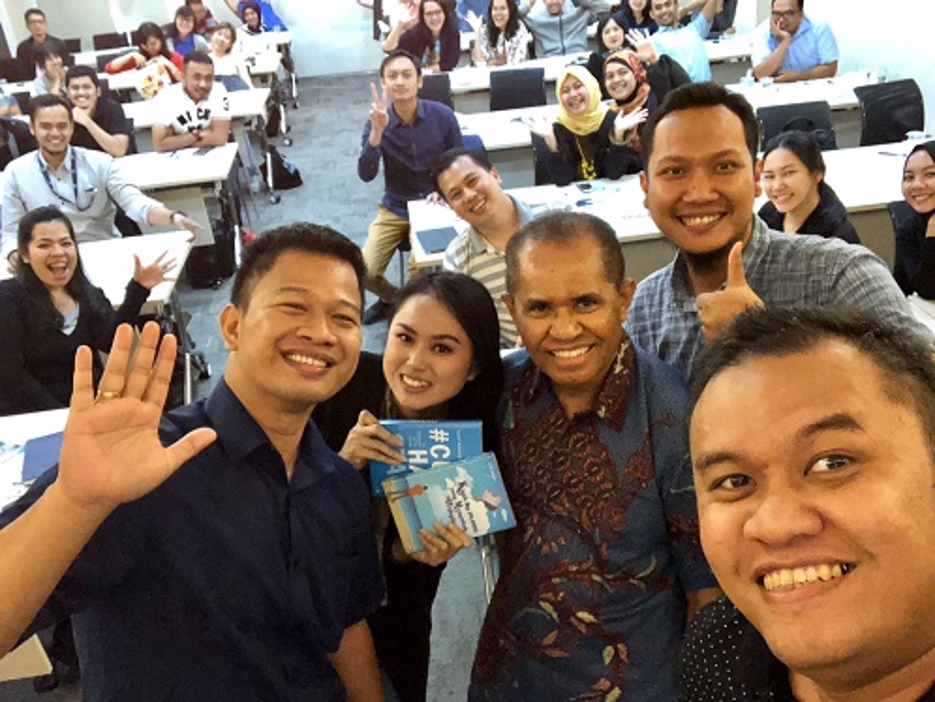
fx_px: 865
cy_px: 351
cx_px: 468
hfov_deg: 56.8
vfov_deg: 44.2
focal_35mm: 32
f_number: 2.2
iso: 500
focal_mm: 2.87
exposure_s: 1/33
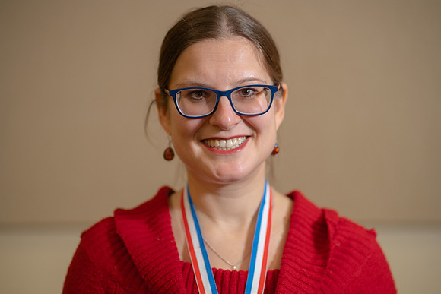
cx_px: 221
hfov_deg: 22.5
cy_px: 154
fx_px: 1110
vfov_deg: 15.1
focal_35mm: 91
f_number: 1.8
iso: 500
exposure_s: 1/250
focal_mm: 85
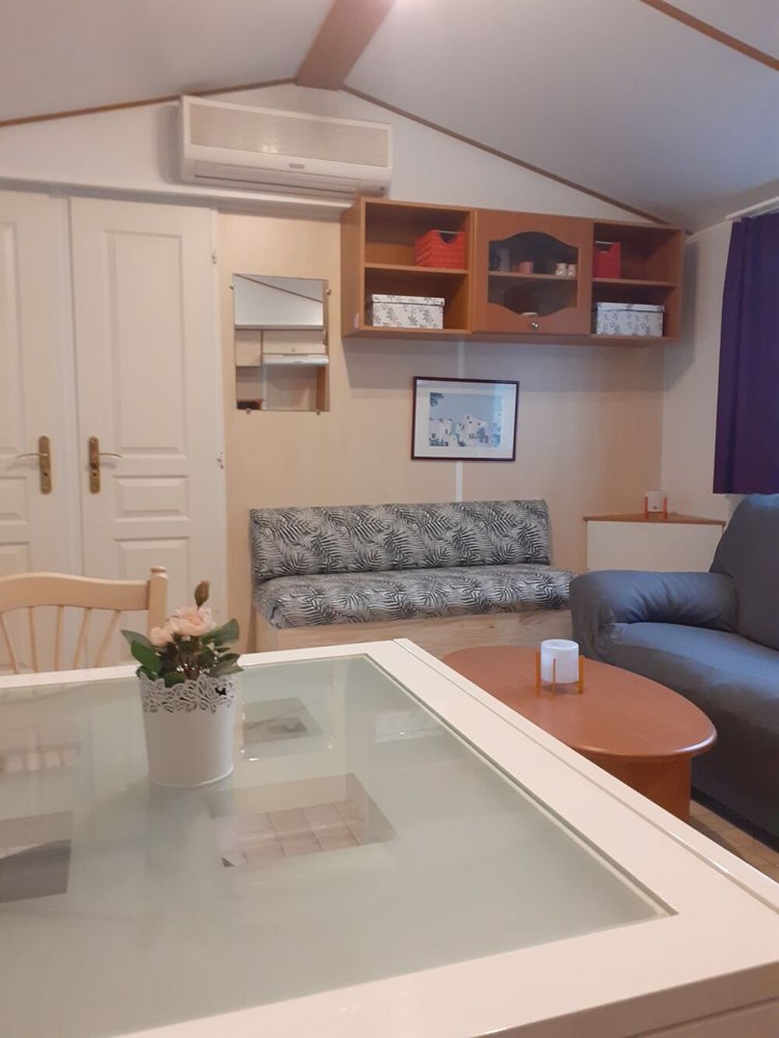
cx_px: 390
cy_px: 519
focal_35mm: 27
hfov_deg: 51.4
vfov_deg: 65.3
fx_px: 810
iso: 200
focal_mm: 3.6
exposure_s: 1/25
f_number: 1.9
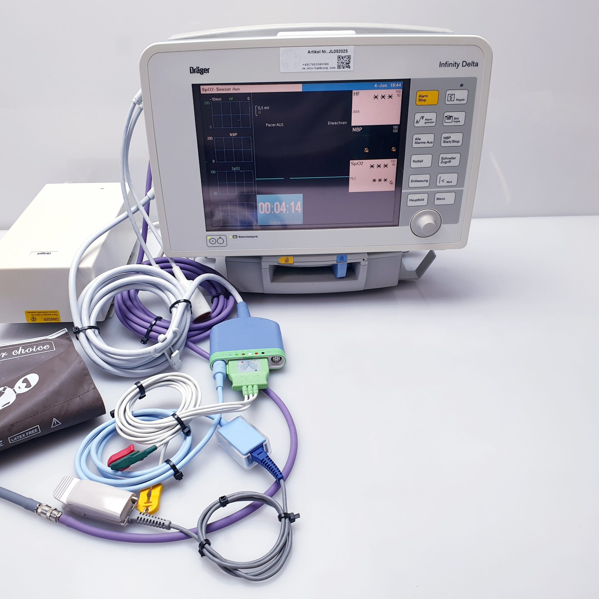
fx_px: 607
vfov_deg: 52.5
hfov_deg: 52.5
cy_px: 296
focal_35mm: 31
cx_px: 282
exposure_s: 1/50
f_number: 2.4
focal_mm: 4.3
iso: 64
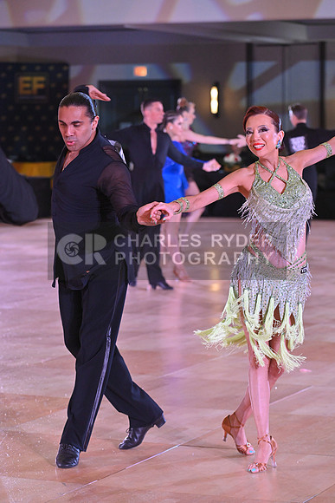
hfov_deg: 12.2
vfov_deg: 18.3
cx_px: 168
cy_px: 252
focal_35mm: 112
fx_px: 1562
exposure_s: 1/320
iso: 3200
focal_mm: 112
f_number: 5
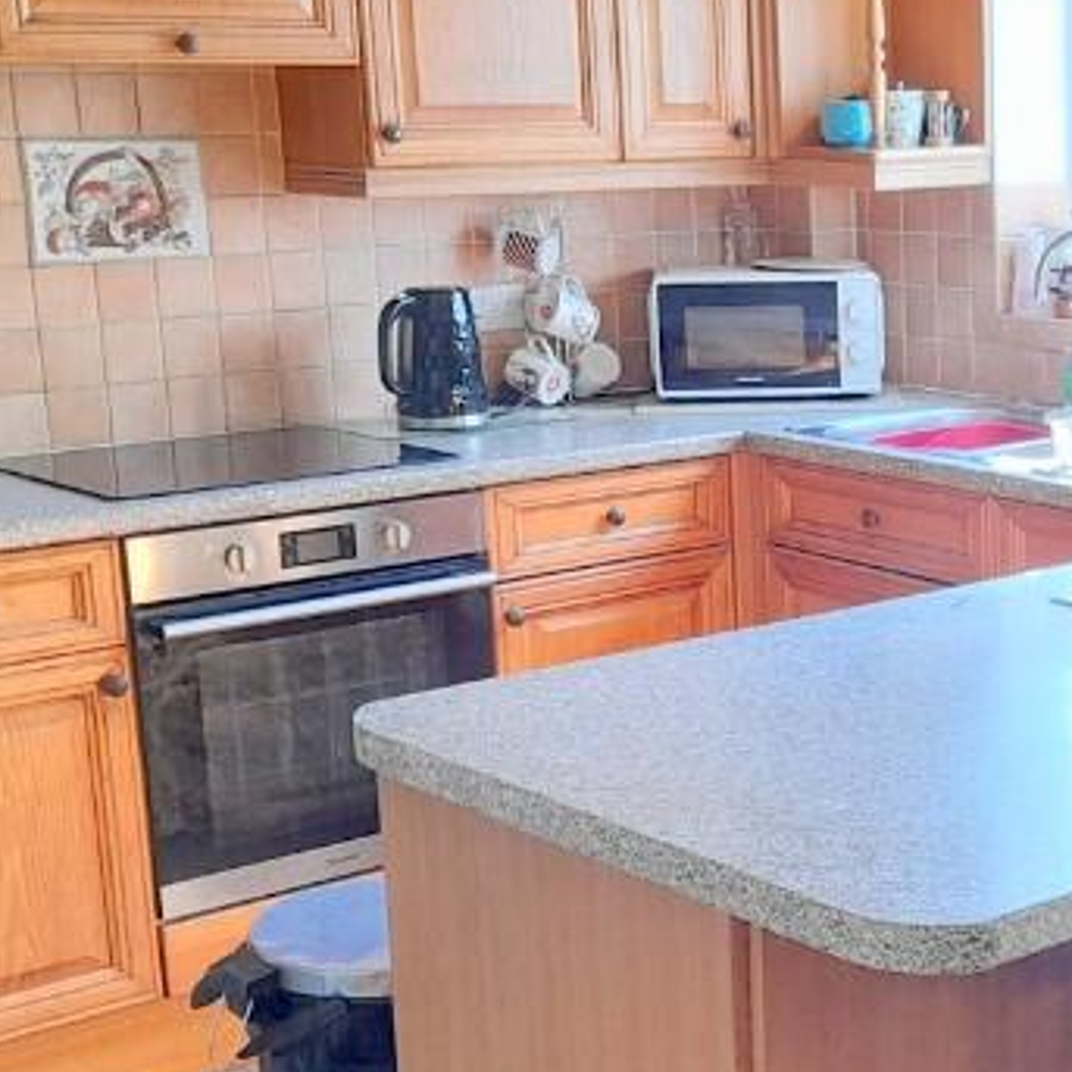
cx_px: 1050
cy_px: 656
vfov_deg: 26.0
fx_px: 2312
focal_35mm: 66
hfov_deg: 25.0
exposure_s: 1/60
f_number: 2
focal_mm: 4.6
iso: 100
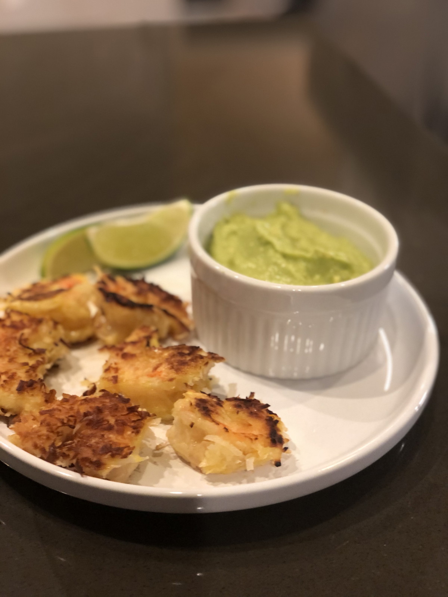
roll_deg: -0.7
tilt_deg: -33.2
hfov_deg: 28.0
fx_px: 897
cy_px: 298
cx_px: 224
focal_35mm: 52
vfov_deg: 36.8
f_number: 2.4
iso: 160
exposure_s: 1/17
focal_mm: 6
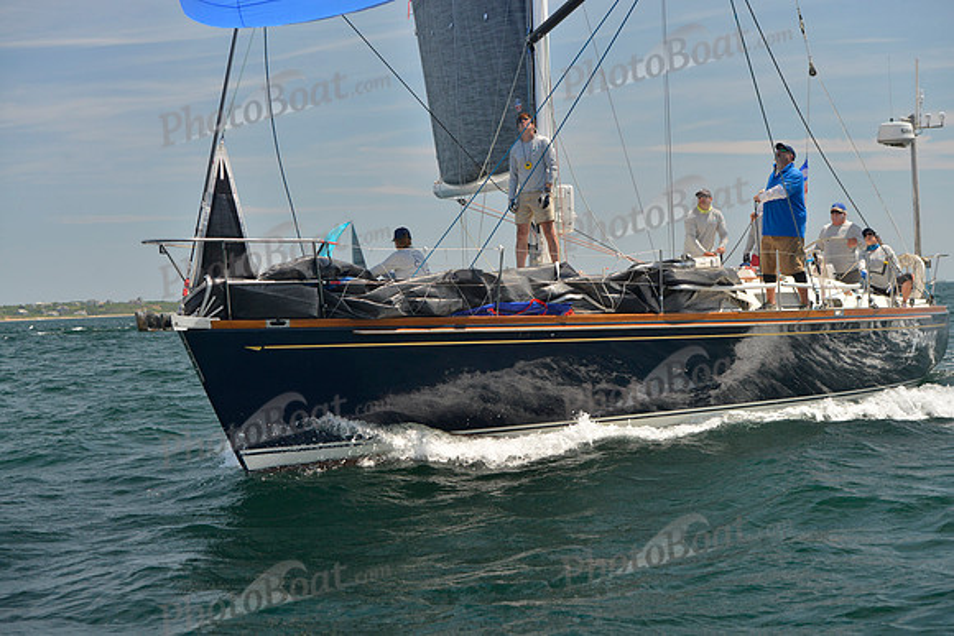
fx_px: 1855
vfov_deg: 19.5
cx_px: 477
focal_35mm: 70
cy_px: 318
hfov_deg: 28.8
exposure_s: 1/800
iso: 400
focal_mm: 70
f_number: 5.6
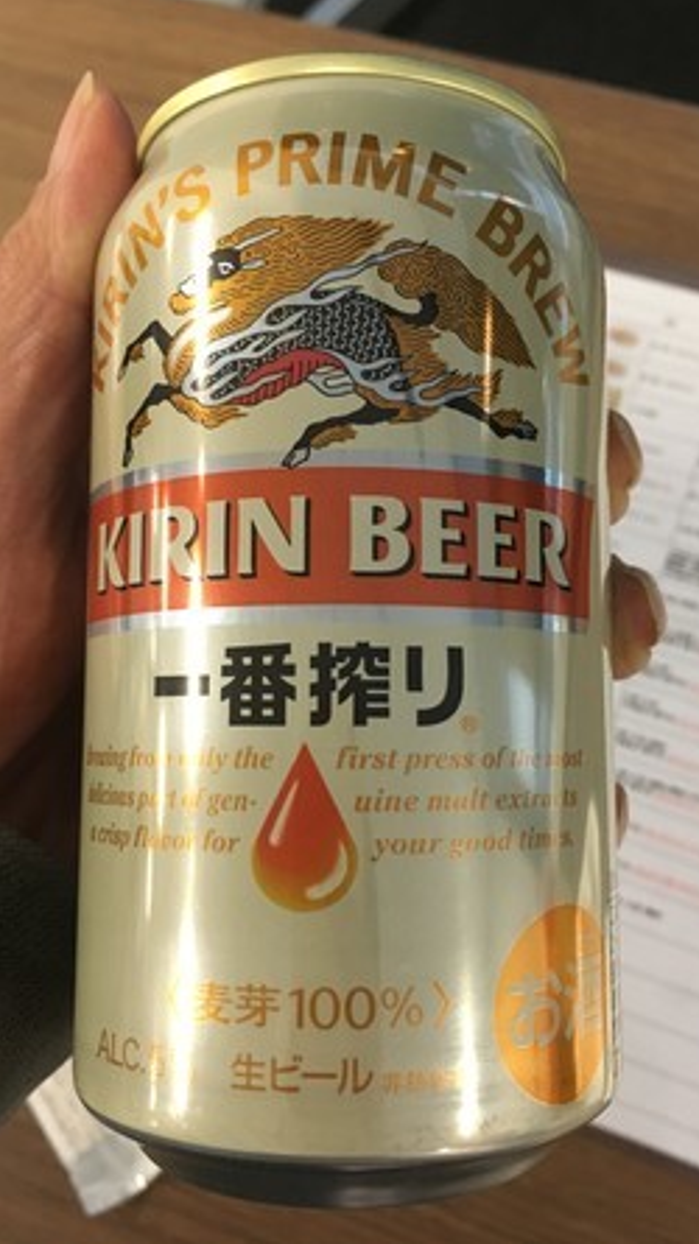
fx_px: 1055
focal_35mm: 32
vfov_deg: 61.0
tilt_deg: -74.3
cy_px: 618
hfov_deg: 36.6
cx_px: 380
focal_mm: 4.15
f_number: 2.2
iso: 200
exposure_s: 1/30
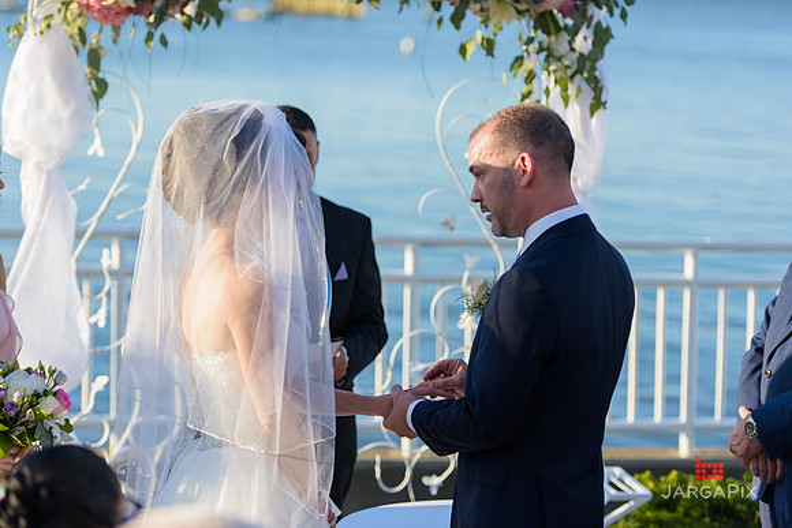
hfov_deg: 20.0
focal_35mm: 102
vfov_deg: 13.4
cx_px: 396
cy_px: 264
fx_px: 2244
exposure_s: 1/1600
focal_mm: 102
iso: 200
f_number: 3.2
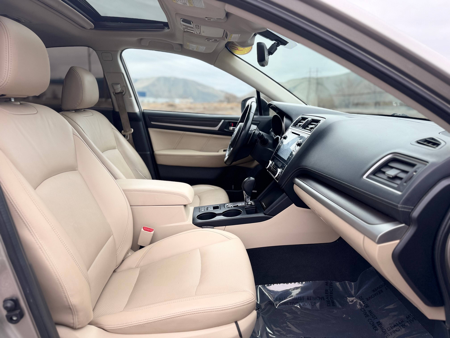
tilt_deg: -12.7
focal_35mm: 24
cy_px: 169
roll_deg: -1.3
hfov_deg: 71.6
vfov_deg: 56.8
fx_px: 312
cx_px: 225
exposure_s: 1/395
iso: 80
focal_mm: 6.76
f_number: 1.78
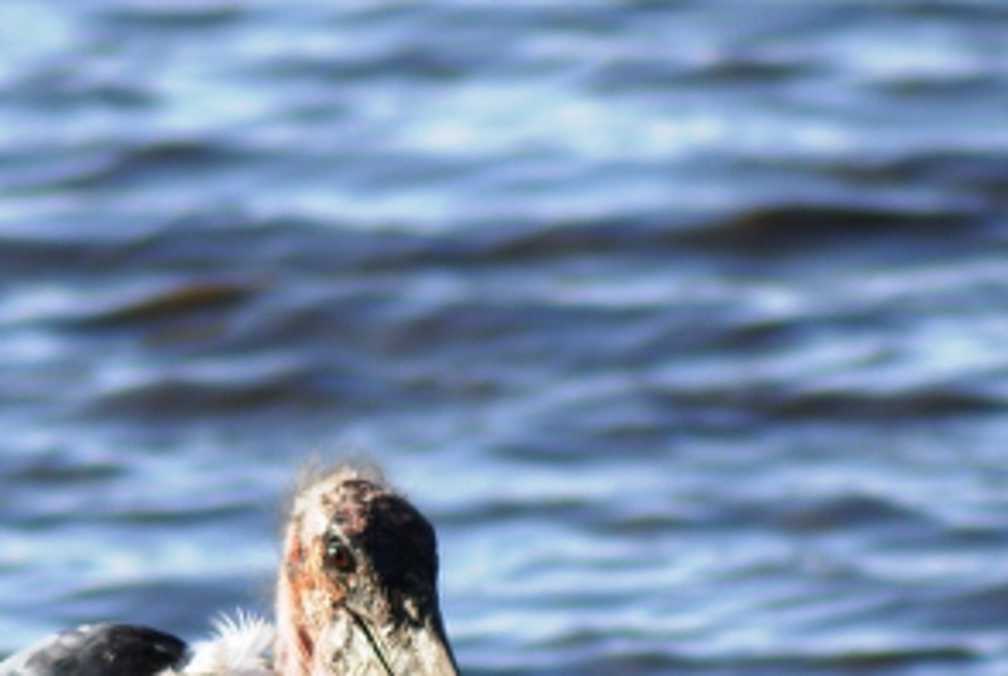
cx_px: 353
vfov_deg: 1.1
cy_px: 580
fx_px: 34323
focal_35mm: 1224
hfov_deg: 1.7
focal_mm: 300
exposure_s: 1/500
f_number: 5.6
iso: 160
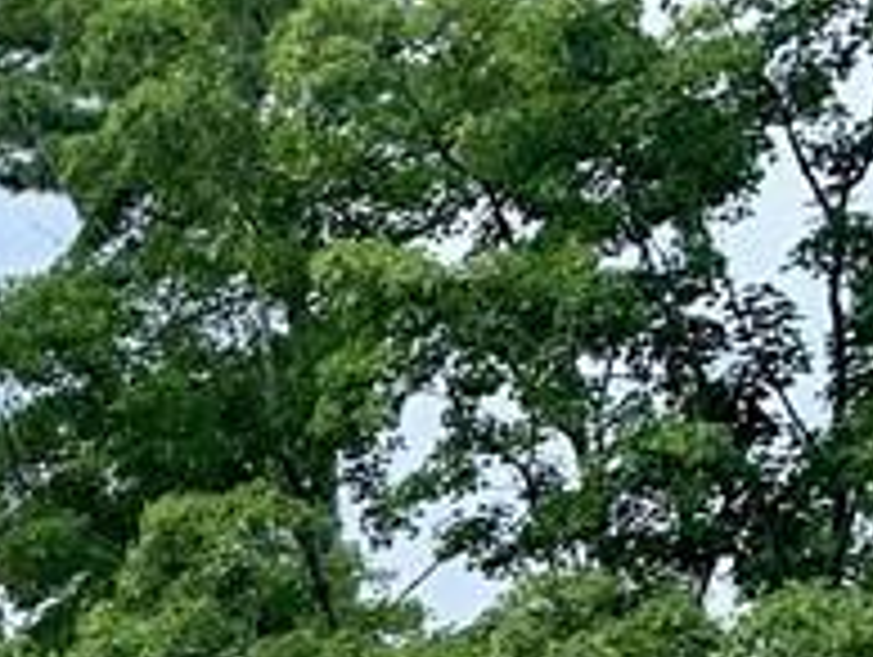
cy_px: 1692
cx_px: -1040
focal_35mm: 137
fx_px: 3459
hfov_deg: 12.2
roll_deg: +0.7
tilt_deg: +6.3
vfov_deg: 9.4
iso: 25
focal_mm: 4.25
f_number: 1.8
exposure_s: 1/651
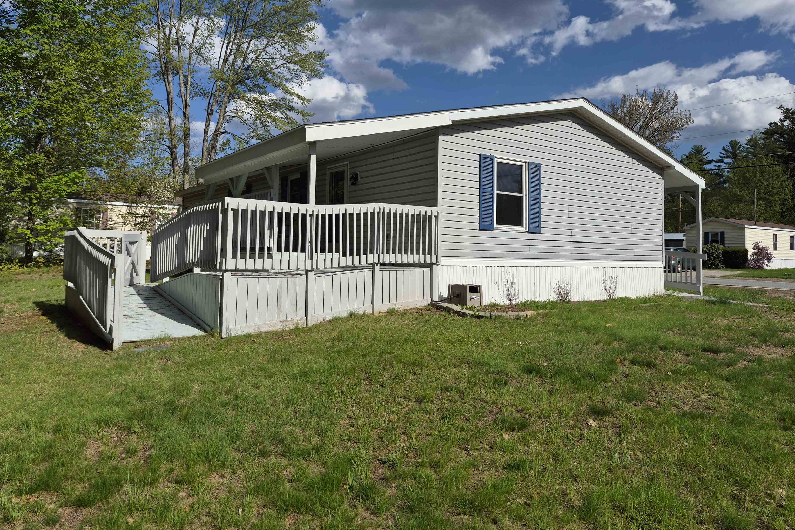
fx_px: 530
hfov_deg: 73.7
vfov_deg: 53.0
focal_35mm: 24
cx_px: 398
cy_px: 233
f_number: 1.8
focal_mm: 5.4
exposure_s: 1/7696
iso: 50
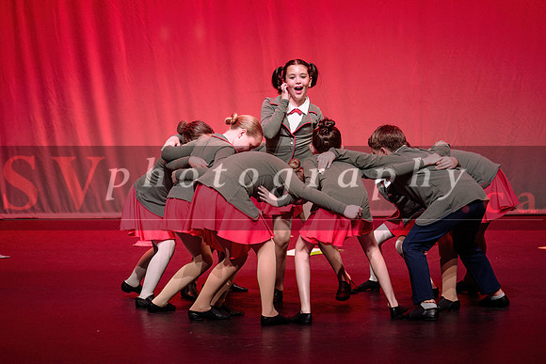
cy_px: 161
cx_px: 243
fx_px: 3082
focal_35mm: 203
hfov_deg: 10.1
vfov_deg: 6.8
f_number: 2.8
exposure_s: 1/640
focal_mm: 155
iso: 1250
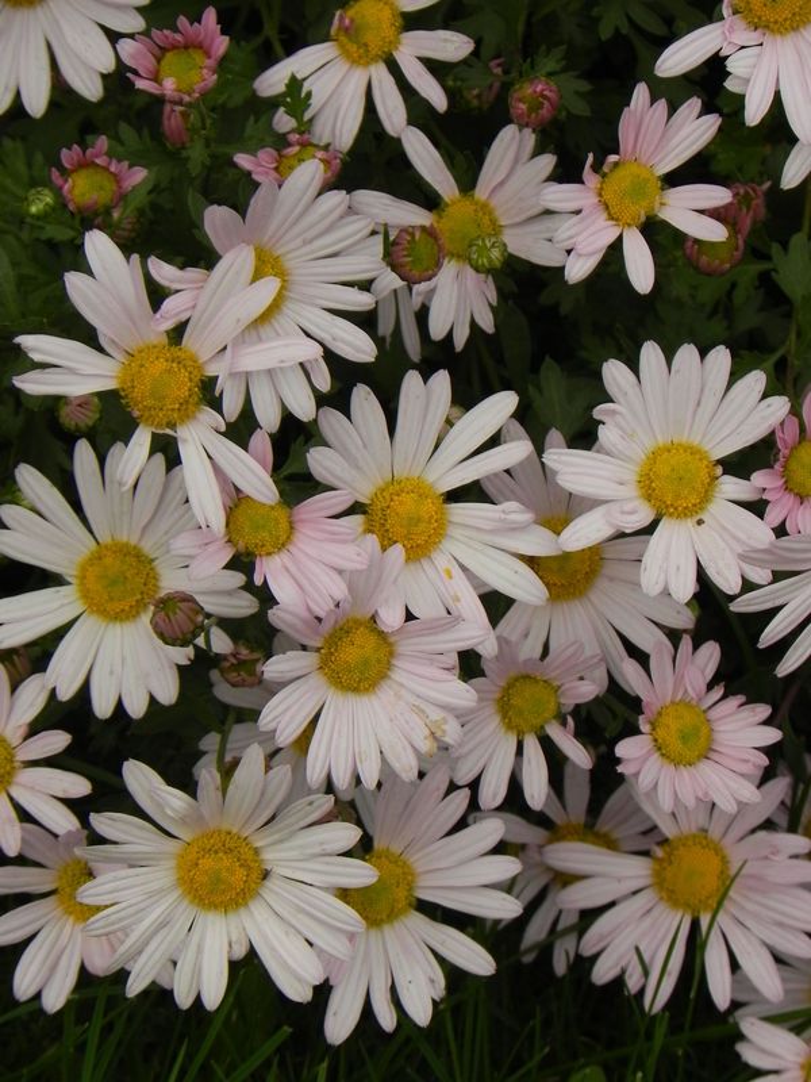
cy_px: 541
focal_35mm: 247
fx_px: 7716
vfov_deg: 8.0
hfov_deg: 6.0
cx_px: 406
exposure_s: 1/640
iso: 160
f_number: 5
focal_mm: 44
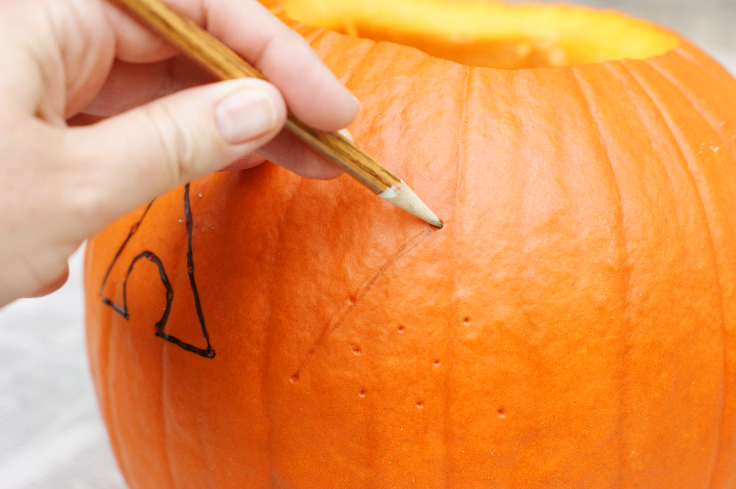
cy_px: 244
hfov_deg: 27.0
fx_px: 1532
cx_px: 368
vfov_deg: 18.2
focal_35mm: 75
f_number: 4
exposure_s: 1/125
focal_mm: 50
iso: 200
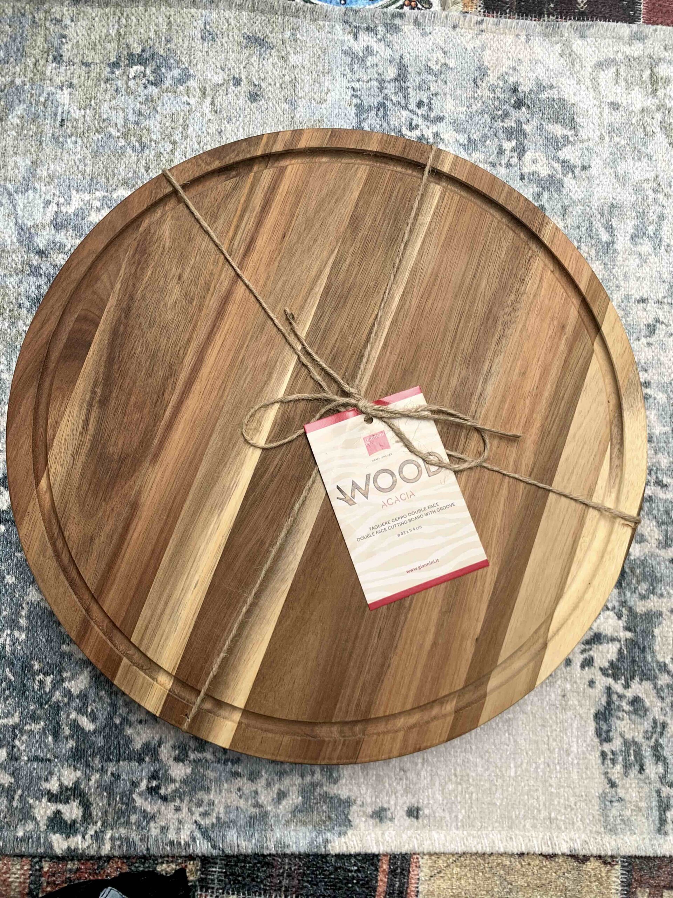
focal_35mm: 26
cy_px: 449
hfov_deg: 53.1
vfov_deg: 67.3
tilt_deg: -80.7
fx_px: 674
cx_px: 336
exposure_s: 1/122
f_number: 1.8
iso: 40
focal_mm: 4.25
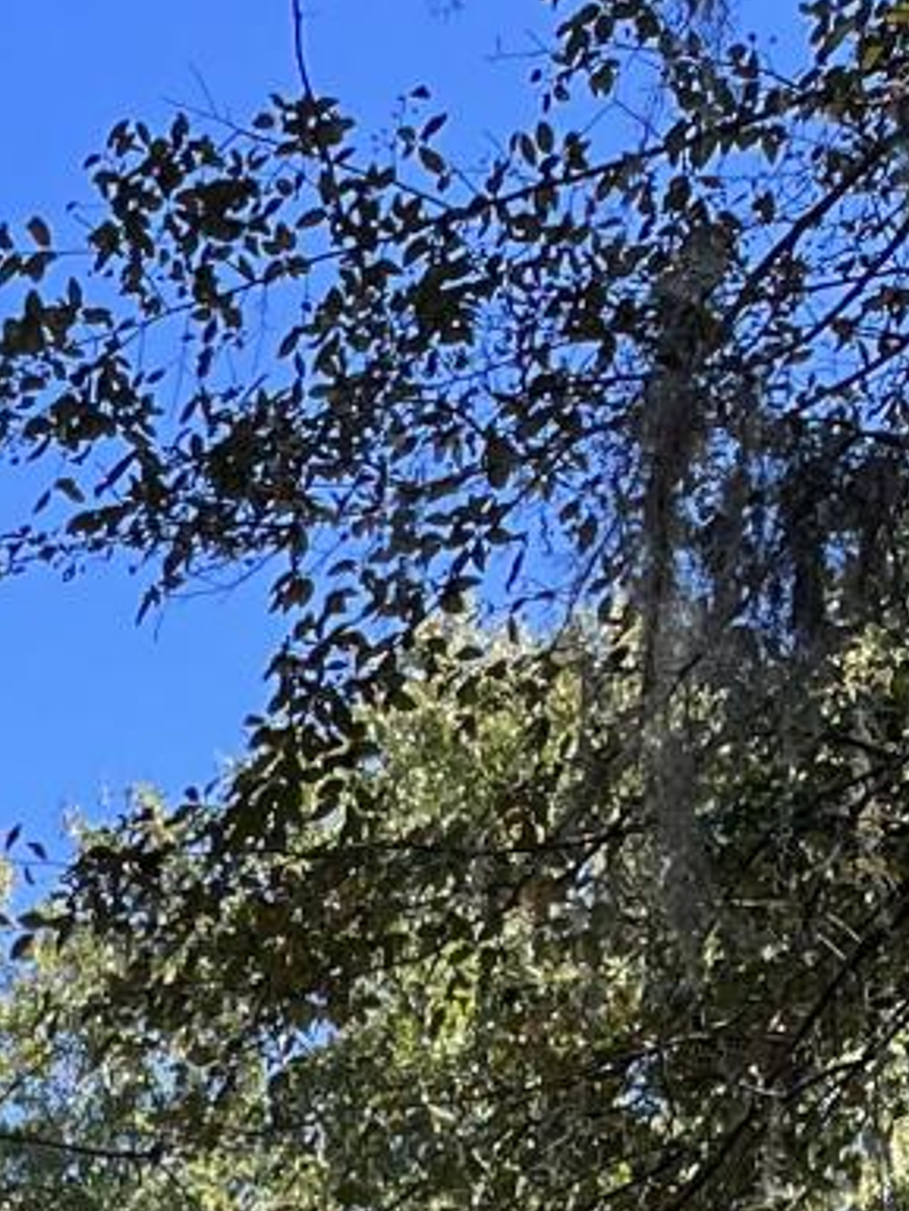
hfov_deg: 9.7
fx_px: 4724
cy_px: 3020
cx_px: -1277
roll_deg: -2.8
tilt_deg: +3.1
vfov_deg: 11.6
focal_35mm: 135
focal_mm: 5.1
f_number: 1.6
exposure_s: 1/598
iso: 50
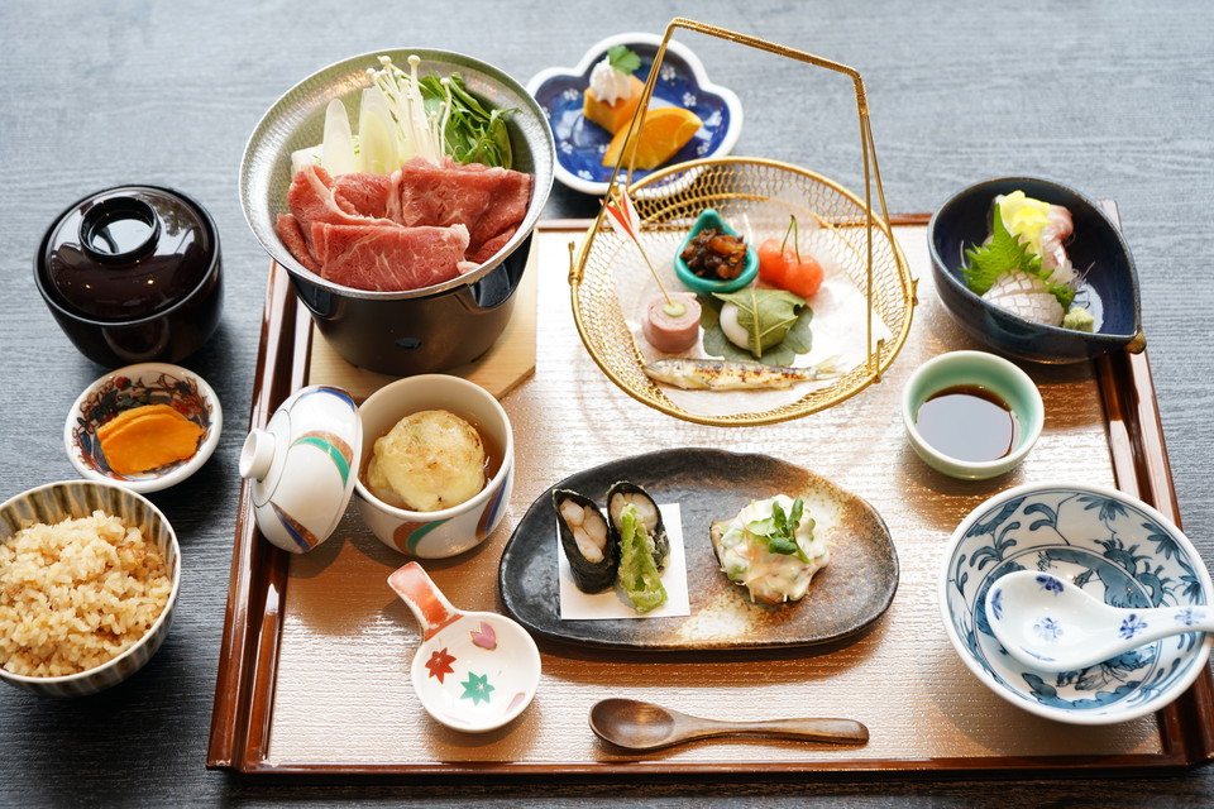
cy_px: 404
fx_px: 1753
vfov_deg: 26.0
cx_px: 607
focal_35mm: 52
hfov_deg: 38.2
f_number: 5
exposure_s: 1/60
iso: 320
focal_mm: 52
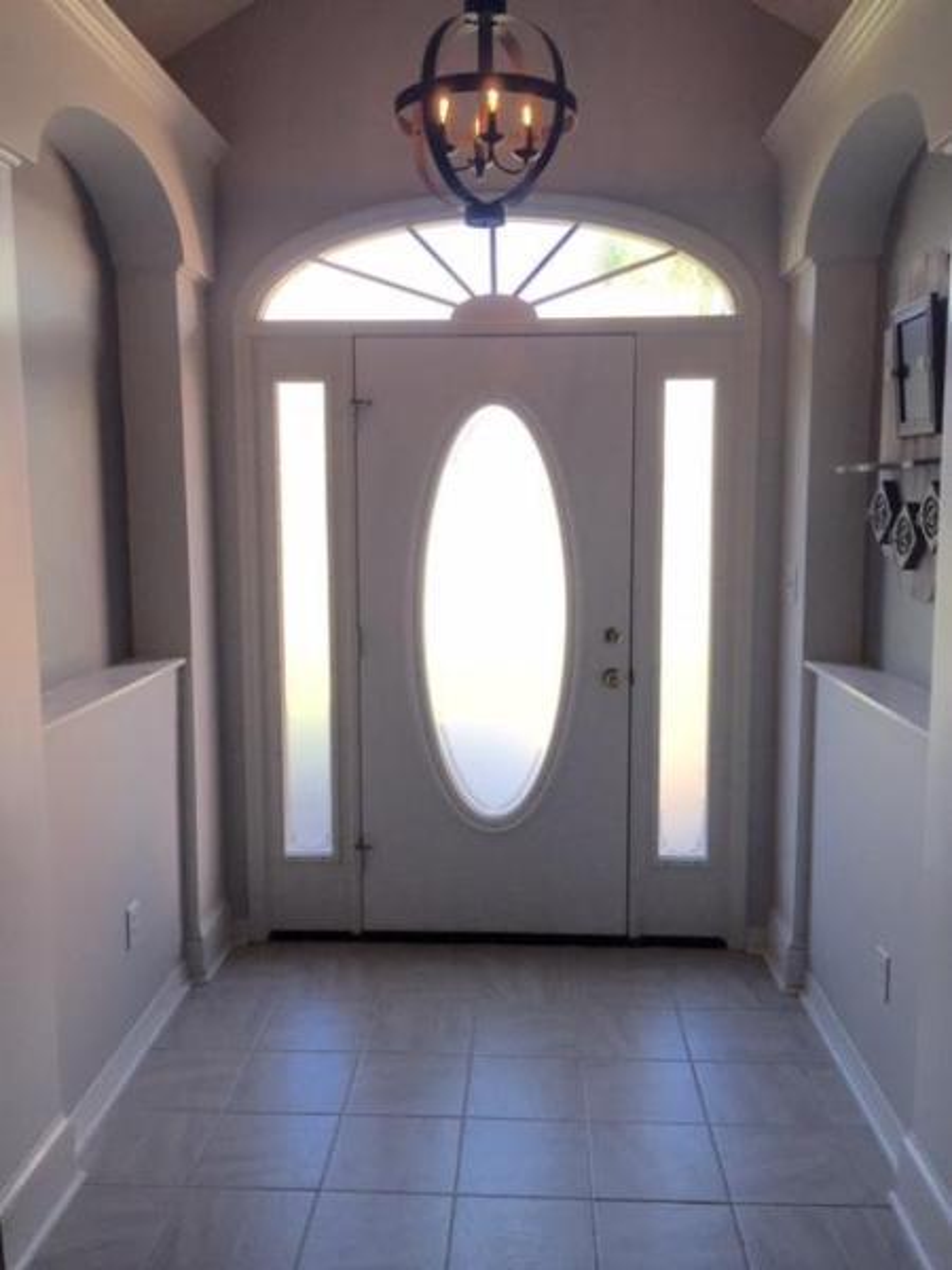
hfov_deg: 48.2
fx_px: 1063
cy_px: 635
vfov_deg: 61.7
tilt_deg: -6.6
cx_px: 476
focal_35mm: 29
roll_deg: +0.0
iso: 32
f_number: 2.2
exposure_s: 1/120
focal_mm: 4.15
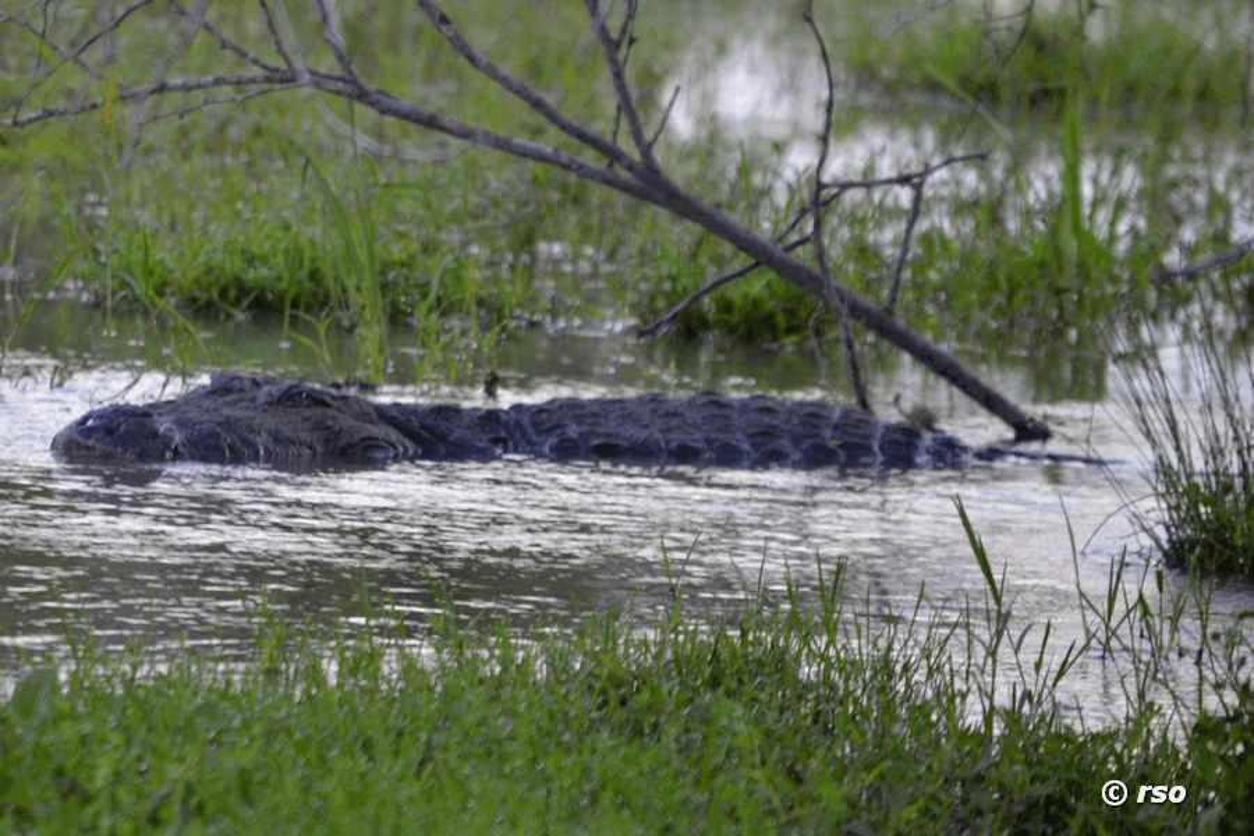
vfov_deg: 3.8
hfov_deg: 5.7
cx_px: 627
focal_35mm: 360
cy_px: 418
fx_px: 12539
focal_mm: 240
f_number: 5.3
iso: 500
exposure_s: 1/80
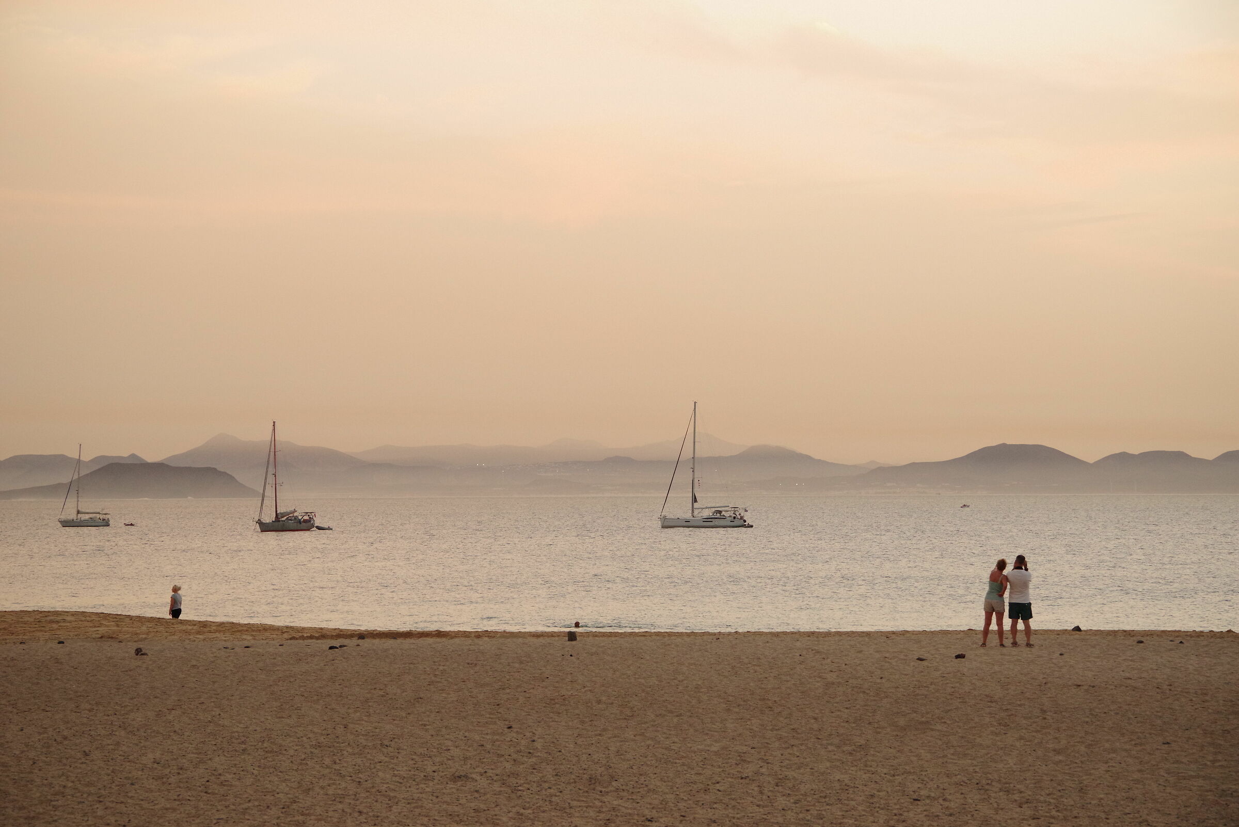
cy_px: 414
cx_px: 620
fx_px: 3615
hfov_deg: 19.4
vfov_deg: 13.1
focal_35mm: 105
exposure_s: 1/320
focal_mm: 105
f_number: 8
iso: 3200
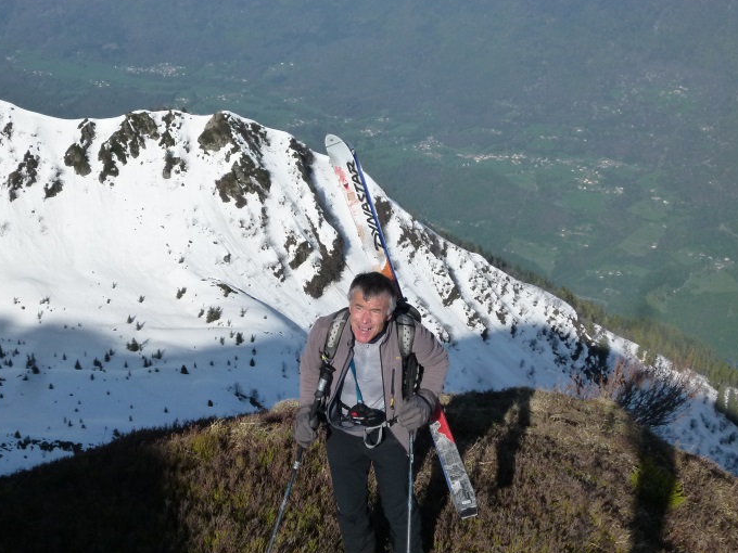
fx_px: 1279
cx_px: 354
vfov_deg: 24.4
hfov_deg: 32.2
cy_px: 318
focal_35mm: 60
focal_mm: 9.1
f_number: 5.6
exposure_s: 1/800
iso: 160
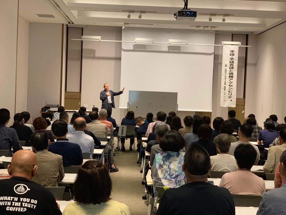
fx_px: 430
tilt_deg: -2.3
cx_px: 143
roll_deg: -2.6
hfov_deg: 36.8
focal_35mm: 52
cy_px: 108
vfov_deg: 28.0
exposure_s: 1/60
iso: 160
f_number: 2.4
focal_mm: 6
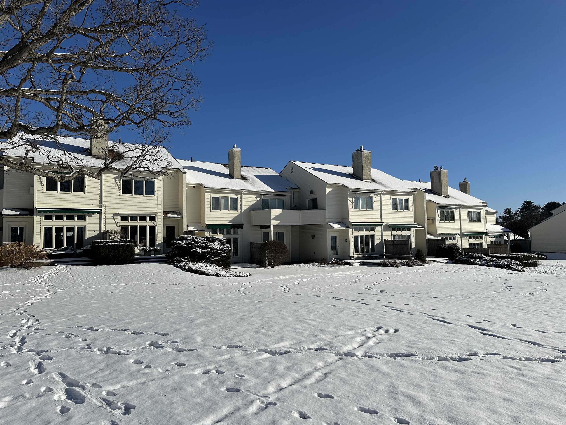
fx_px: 392
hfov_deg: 71.6
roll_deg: +1.3
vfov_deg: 56.8
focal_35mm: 24
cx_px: 283
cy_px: 212
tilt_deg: +3.4
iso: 80
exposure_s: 1/12048
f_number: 1.78
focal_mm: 6.86
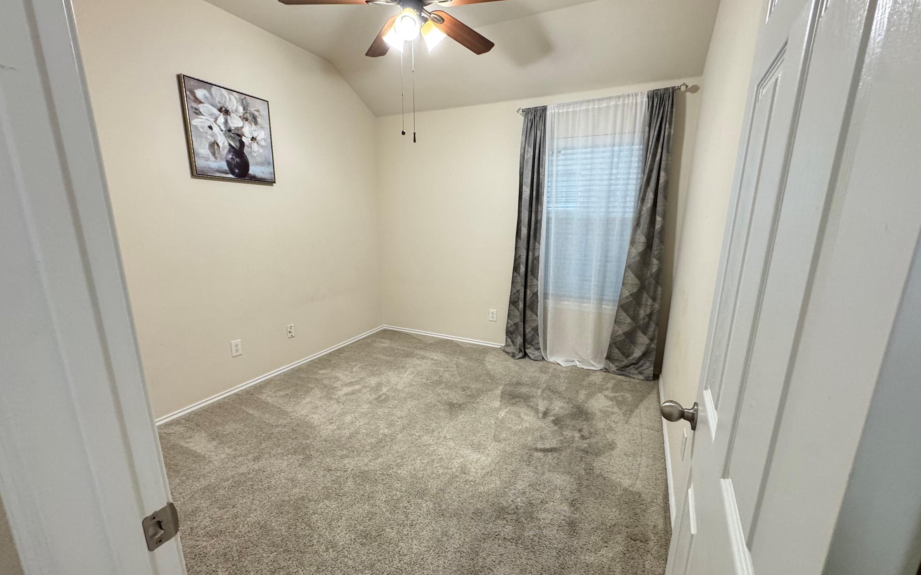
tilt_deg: -13.5
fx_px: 376
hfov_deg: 101.5
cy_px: 304
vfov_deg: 74.7
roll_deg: -0.8
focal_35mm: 15
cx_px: 460
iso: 400
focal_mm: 2.22
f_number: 2.2
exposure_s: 1/60
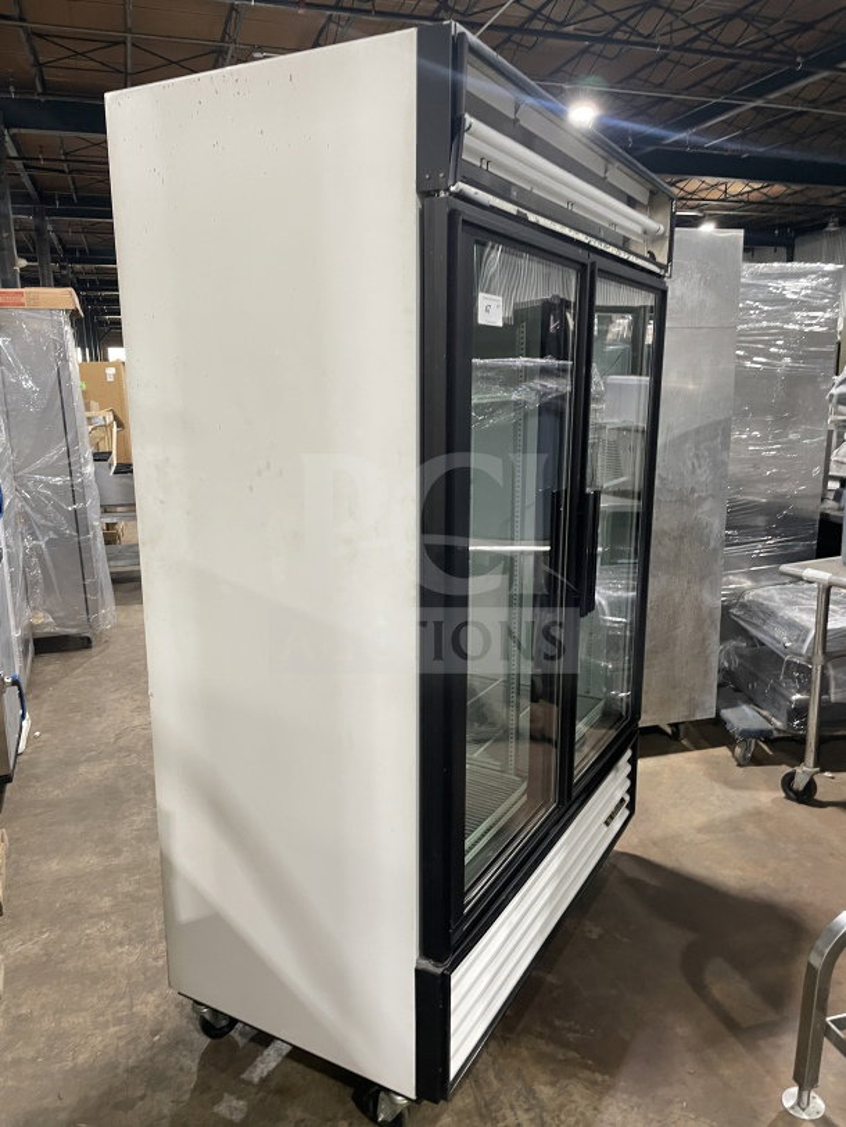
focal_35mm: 26
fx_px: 847
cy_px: 564
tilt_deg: -10.3
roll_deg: -0.6
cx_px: 423
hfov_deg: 53.1
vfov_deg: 67.3
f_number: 1.6
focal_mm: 4.2
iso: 160
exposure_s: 1/60
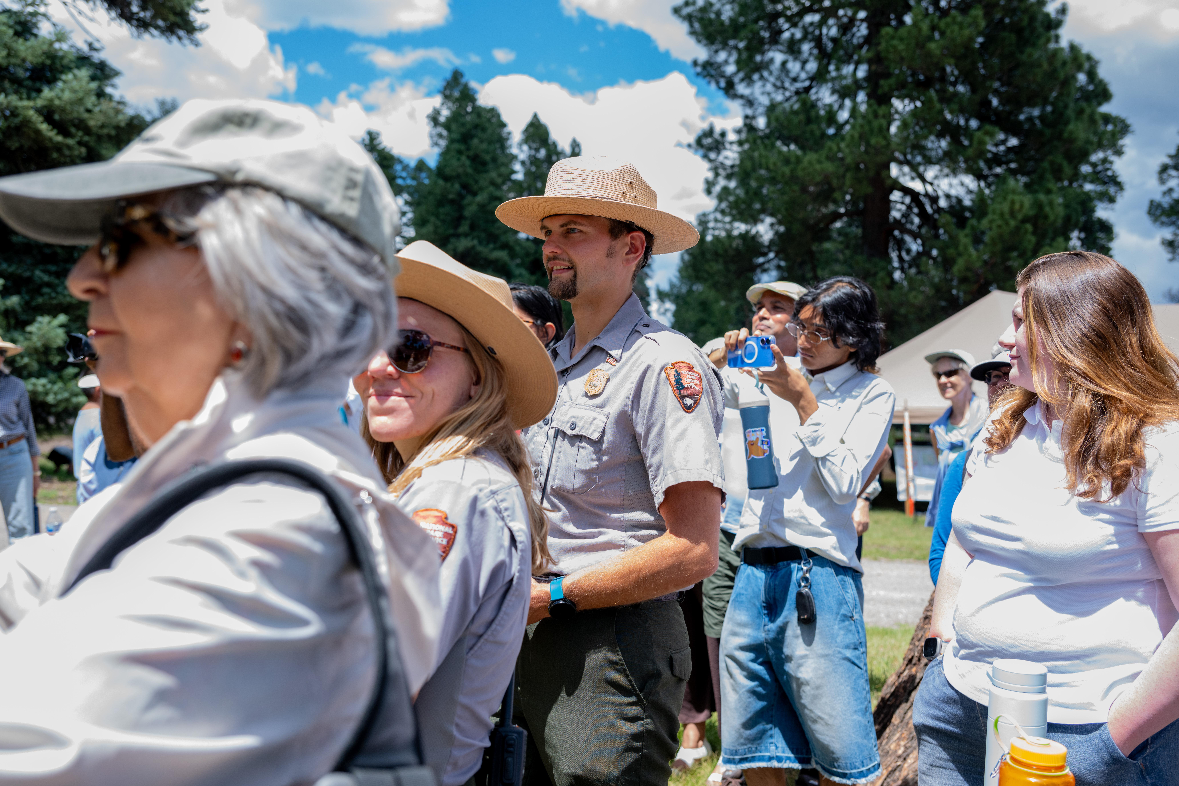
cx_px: 590
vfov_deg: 38.4
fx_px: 1130
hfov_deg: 55.1
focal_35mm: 34
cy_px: 393
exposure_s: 1/800
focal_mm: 34.5
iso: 400
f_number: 4
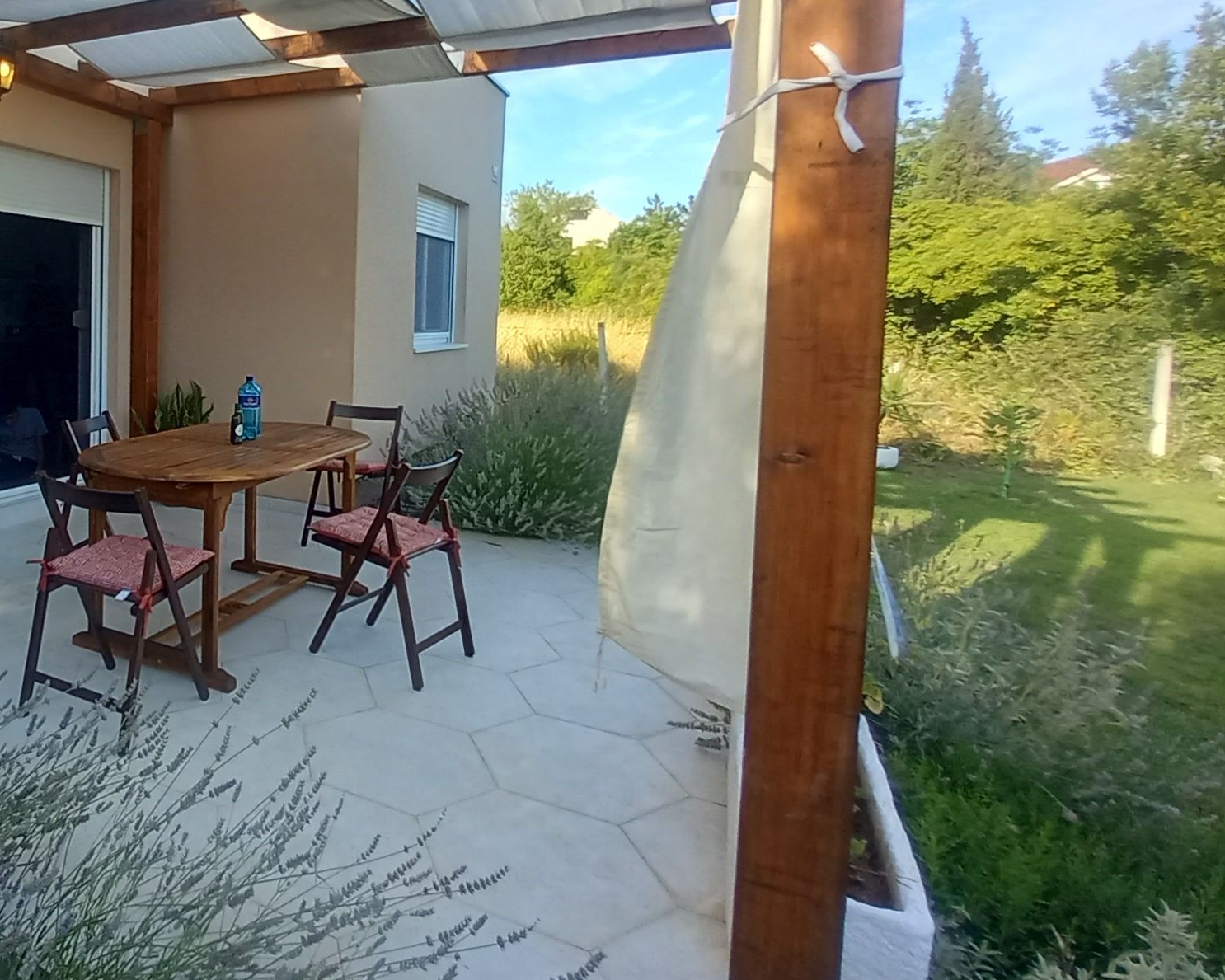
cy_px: 371
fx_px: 798
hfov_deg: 66.2
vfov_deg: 62.3
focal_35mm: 22
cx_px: 201
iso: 40
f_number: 2.2
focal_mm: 1.13
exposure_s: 1/172
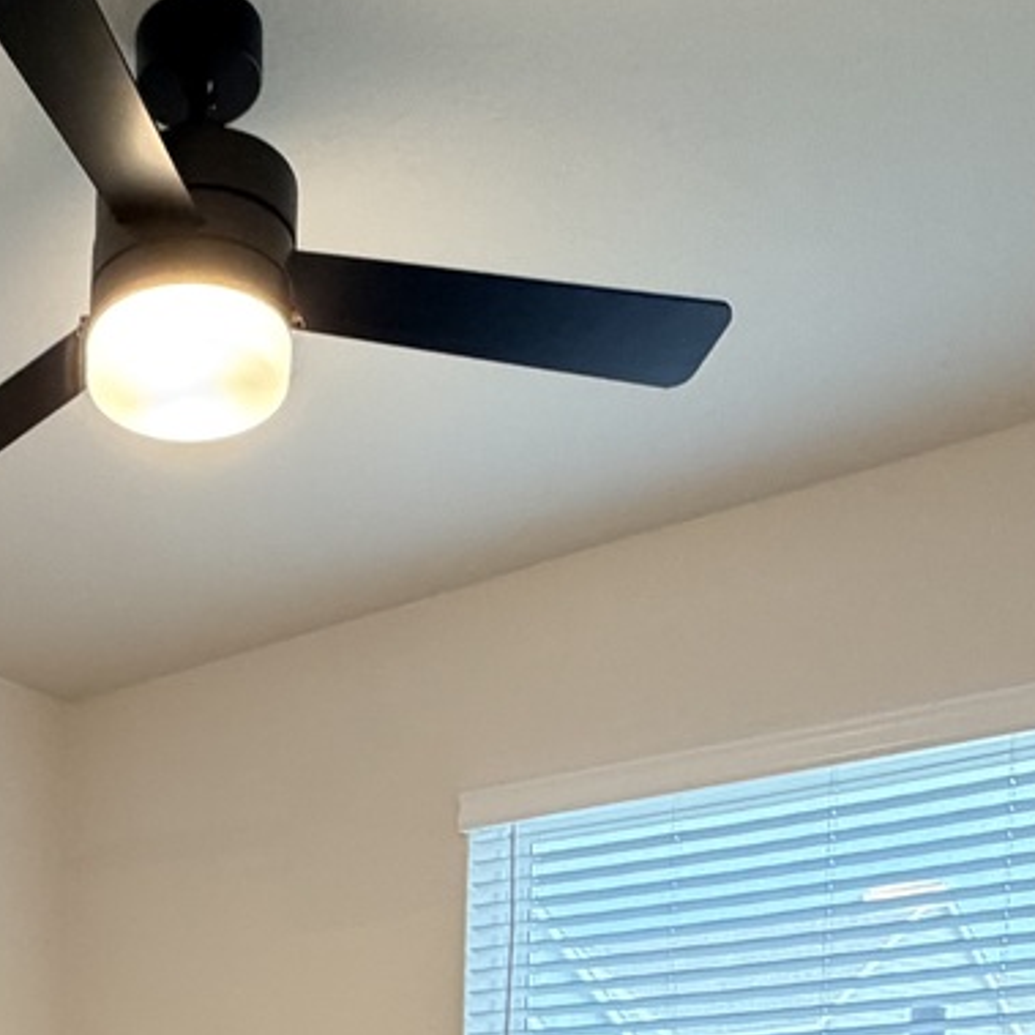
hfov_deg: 34.0
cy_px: 1355
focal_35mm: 47
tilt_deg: -3.8
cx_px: 93
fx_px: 1590
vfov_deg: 29.1
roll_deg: -0.5
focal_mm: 2.22
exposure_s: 1/60
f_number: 2.2
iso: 320
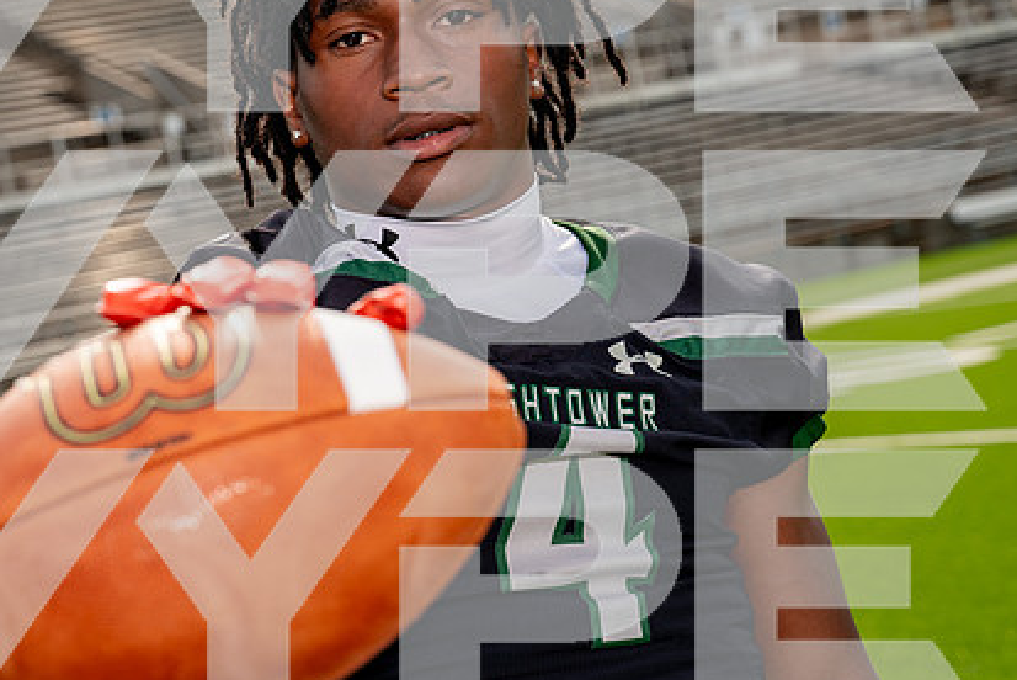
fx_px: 2657
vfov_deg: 14.6
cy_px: 282
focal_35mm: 94
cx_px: 360
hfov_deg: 21.6
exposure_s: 1/500
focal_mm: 67
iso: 100
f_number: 5.6
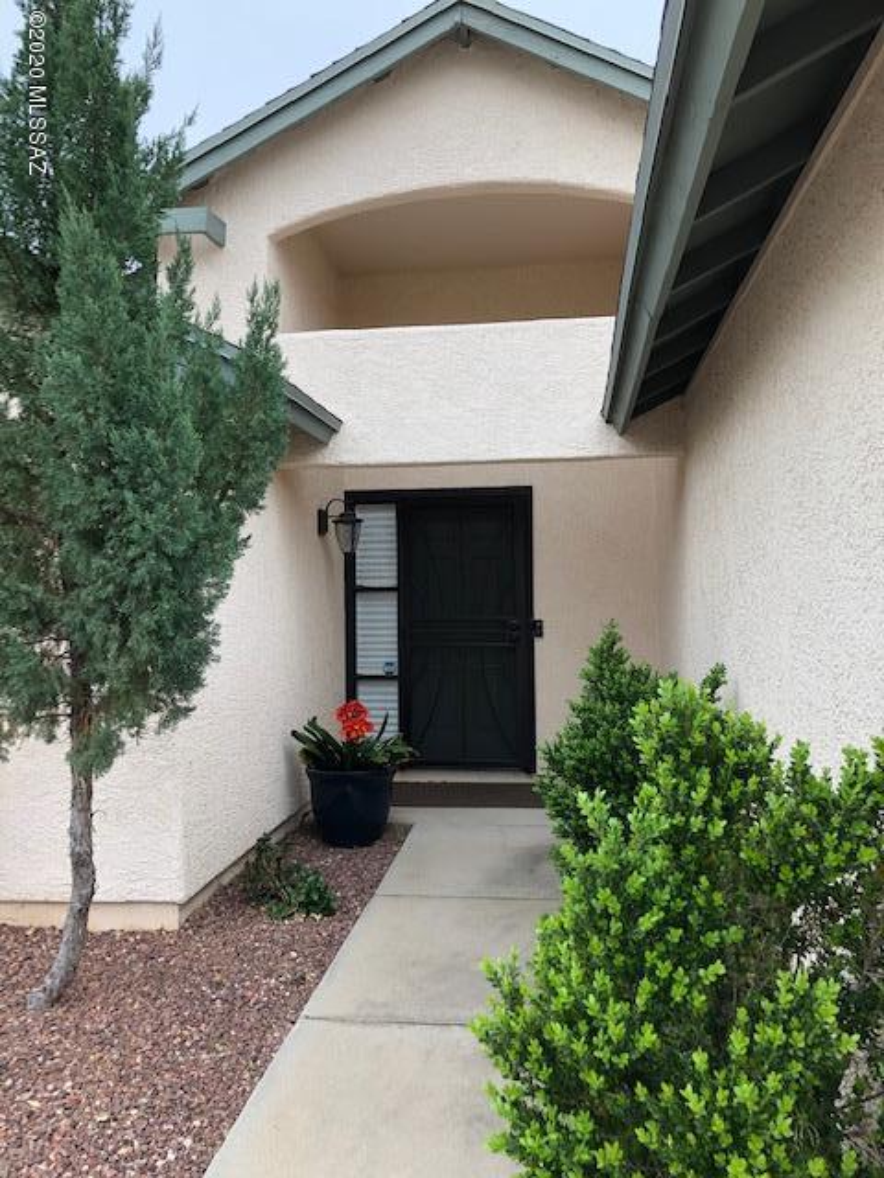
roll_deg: +0.7
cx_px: 442
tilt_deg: +0.2
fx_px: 953
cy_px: 589
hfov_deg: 49.7
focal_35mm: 28
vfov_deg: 63.4
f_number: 1.8
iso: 20
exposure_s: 1/419
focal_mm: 4
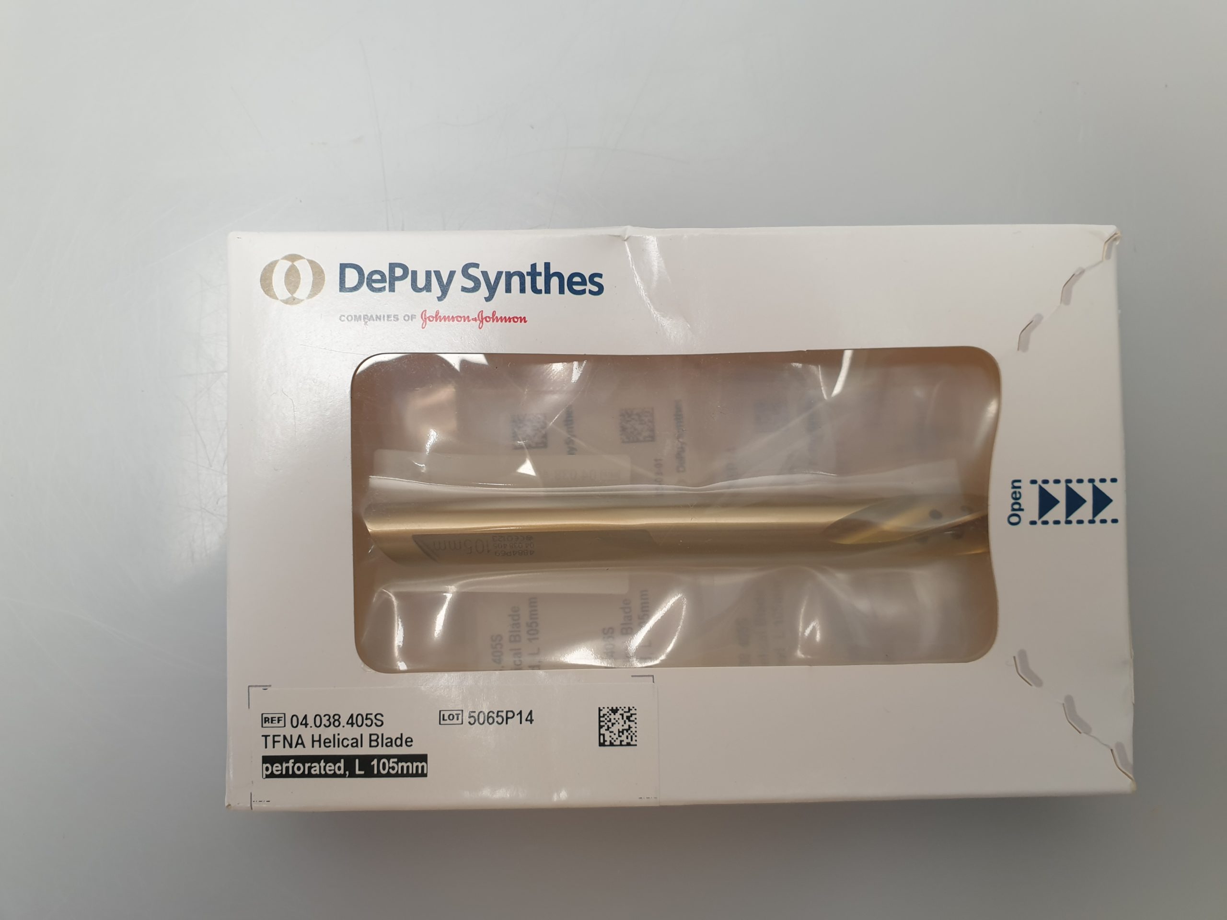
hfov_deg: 67.3
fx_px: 922
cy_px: 460
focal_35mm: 26
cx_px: 614
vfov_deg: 53.1
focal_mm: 4.3
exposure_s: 1/50
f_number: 2.4
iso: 100
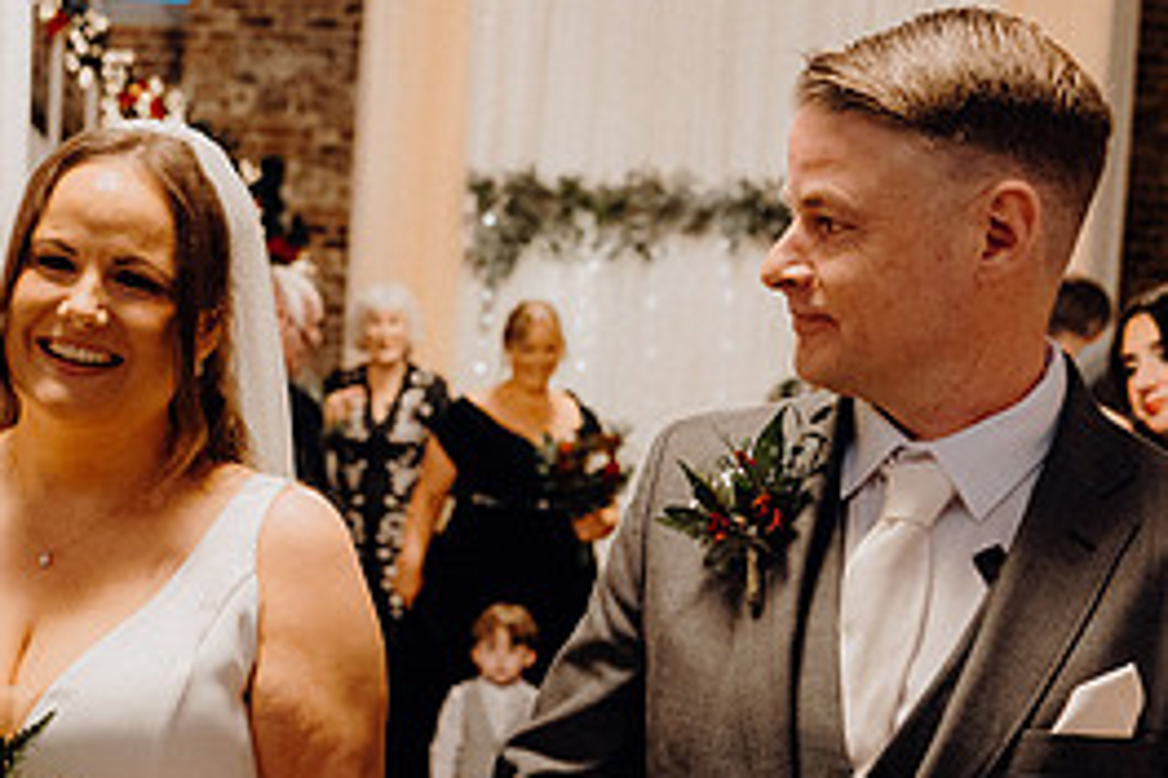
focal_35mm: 79
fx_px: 2563
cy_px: 692
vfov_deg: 17.0
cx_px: 416
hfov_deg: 25.6
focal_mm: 36
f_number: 3.5
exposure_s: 1/160
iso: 5000
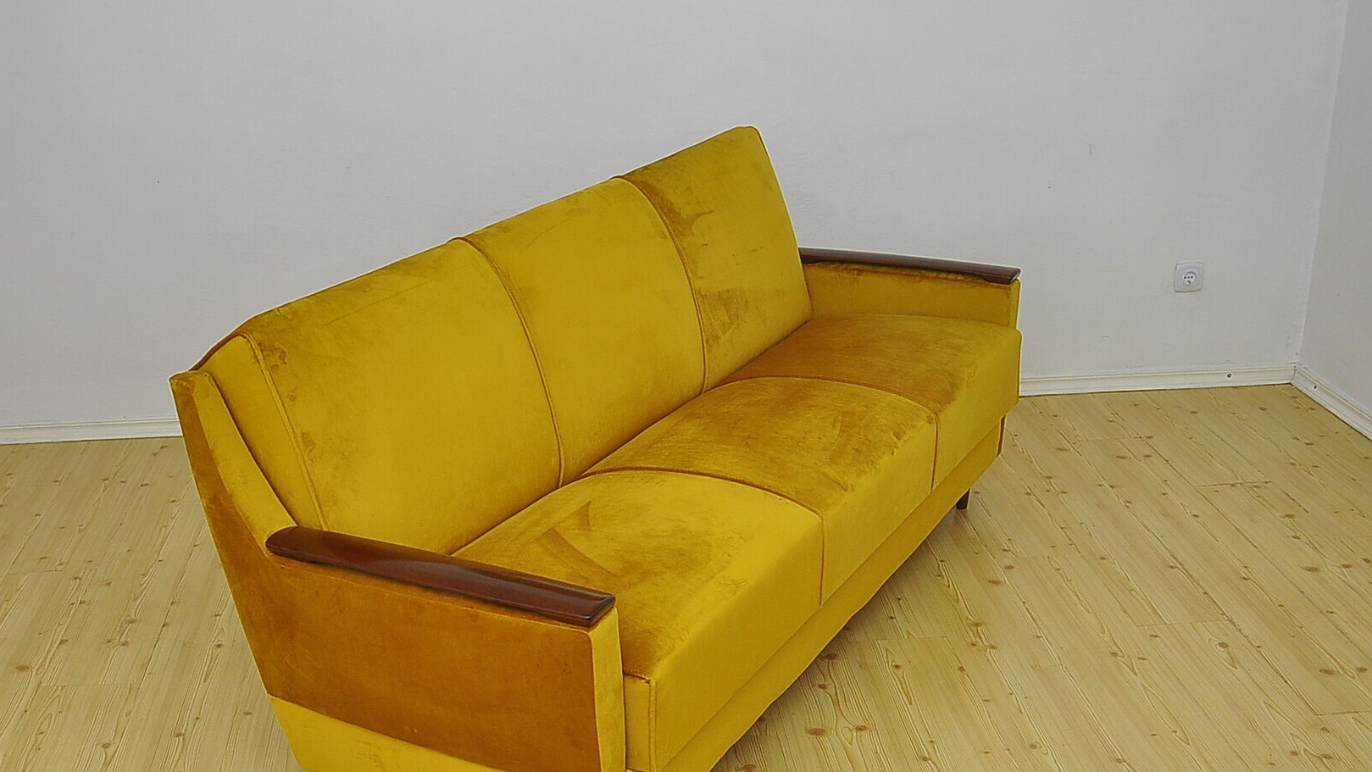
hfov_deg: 49.3
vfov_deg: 28.9
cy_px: 491
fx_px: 1492
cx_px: 627
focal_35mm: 41
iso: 400
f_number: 5.6
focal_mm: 22
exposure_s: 1/200
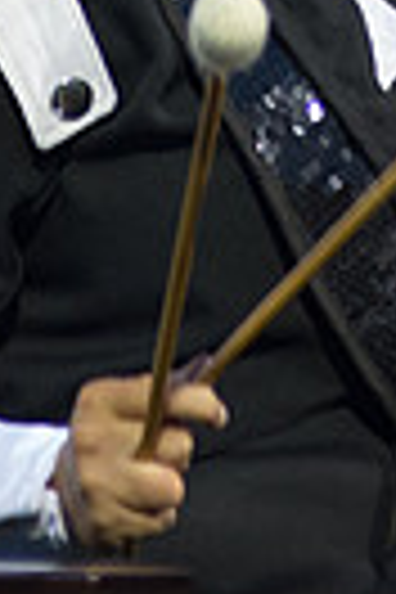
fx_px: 20970
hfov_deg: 1.1
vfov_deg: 1.6
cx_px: 461
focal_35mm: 1271
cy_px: -239
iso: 3200
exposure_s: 1/160
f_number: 2.8
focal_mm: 200
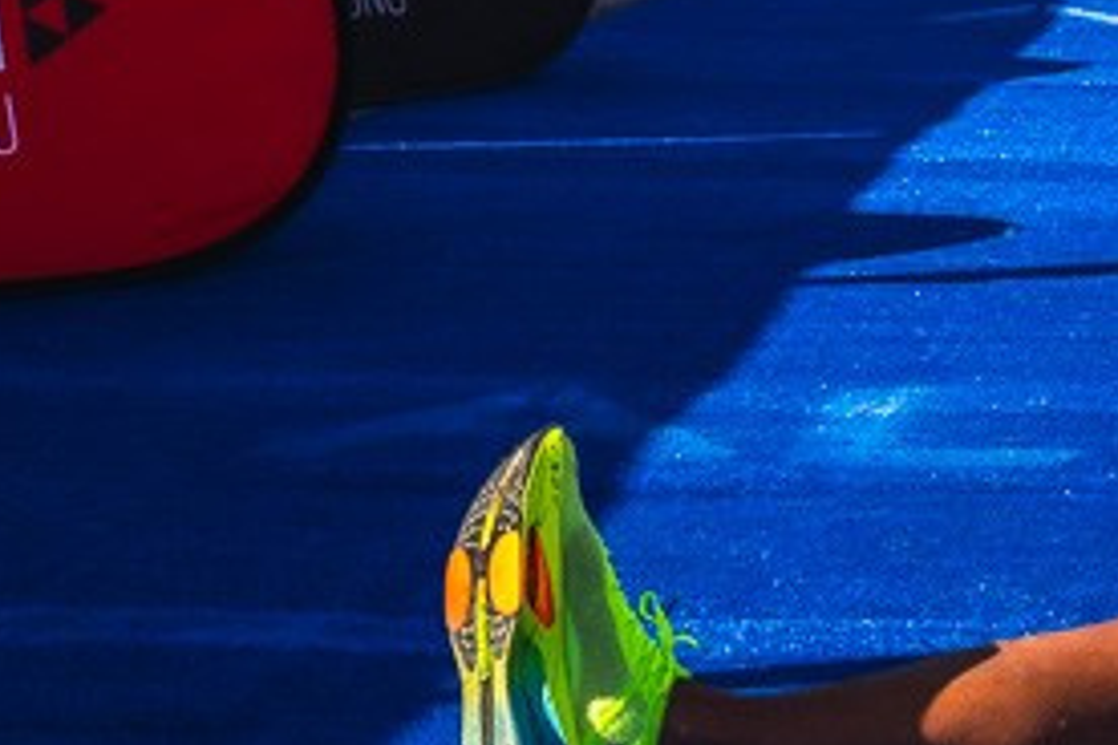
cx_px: 1296
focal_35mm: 146
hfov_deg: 13.7
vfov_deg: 9.0
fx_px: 4534
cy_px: -597
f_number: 9
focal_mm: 31.5
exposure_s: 1/800
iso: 200
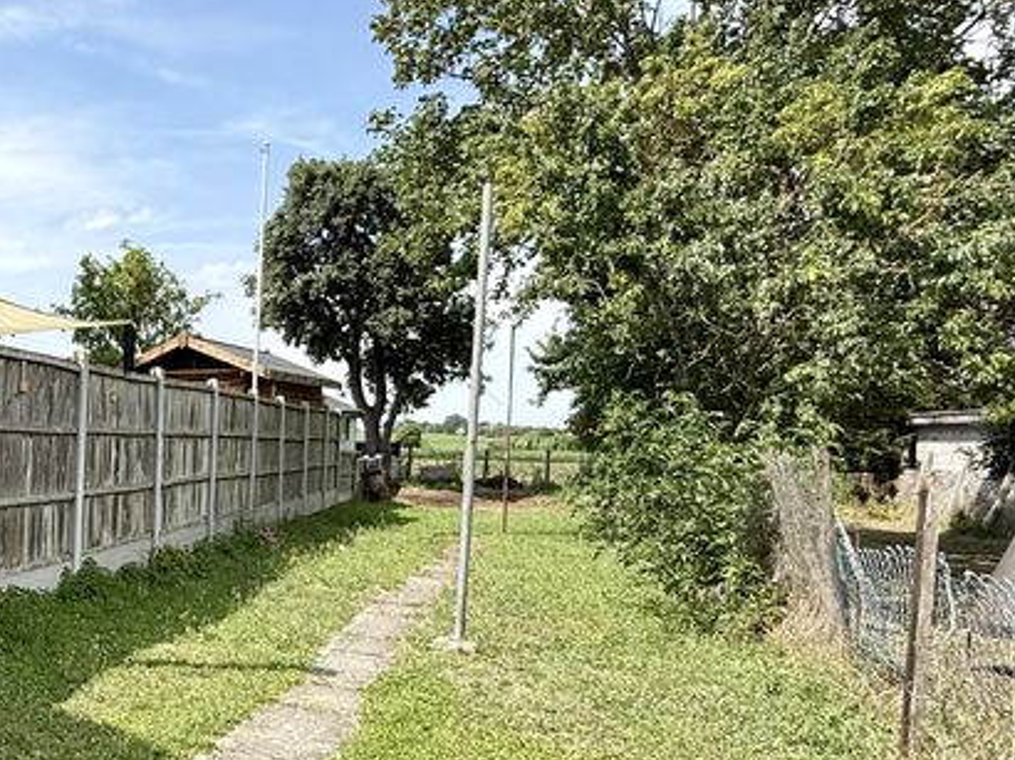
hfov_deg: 47.6
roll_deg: -1.5
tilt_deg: -3.0
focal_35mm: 35
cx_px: 114
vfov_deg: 40.3
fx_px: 1026
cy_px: 488
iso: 50
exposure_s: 1/1017
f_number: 2.2
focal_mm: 2.22
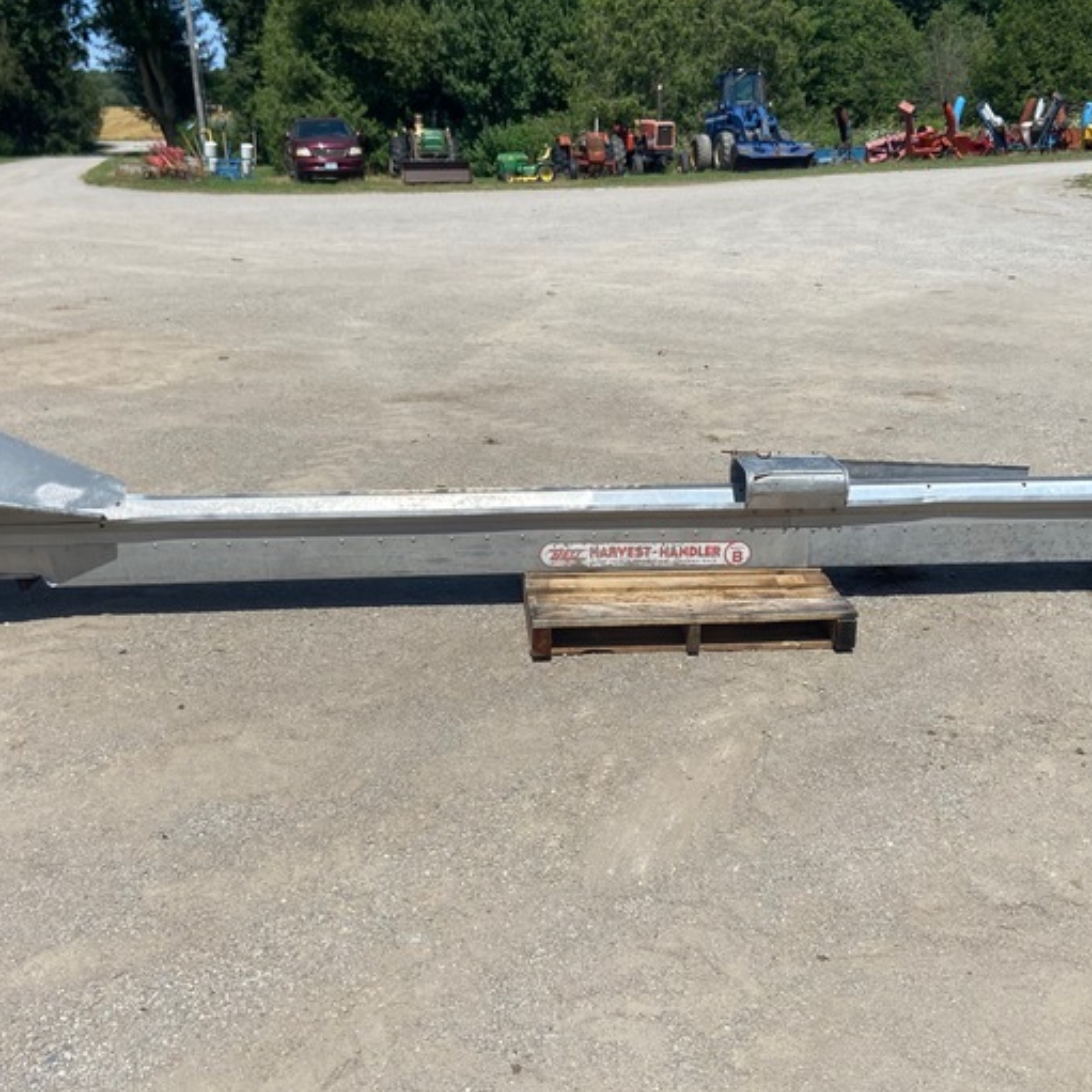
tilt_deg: -19.8
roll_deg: +2.6
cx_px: 534
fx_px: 1285
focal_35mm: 36
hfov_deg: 46.0
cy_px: 543
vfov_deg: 46.0
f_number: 1.8
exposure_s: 1/4808
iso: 32
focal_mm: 4.25
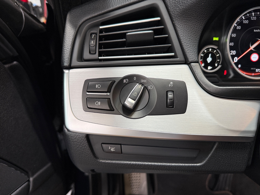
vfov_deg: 56.8
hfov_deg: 71.6
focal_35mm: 24
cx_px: 130
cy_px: 98
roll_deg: -0.2
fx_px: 180
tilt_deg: -28.5
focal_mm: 6.76
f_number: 1.78
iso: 200
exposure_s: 1/50
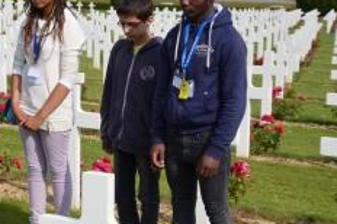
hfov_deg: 18.3
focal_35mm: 110
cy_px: 129
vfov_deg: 12.4
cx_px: 41
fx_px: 1028
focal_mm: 38
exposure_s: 1/1250
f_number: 4.5
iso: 100
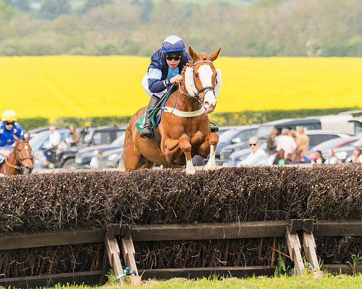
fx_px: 4570
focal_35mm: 427
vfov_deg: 3.6
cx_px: 193
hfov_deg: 4.5
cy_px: 135
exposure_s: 1/2000
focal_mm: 135
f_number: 4
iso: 400
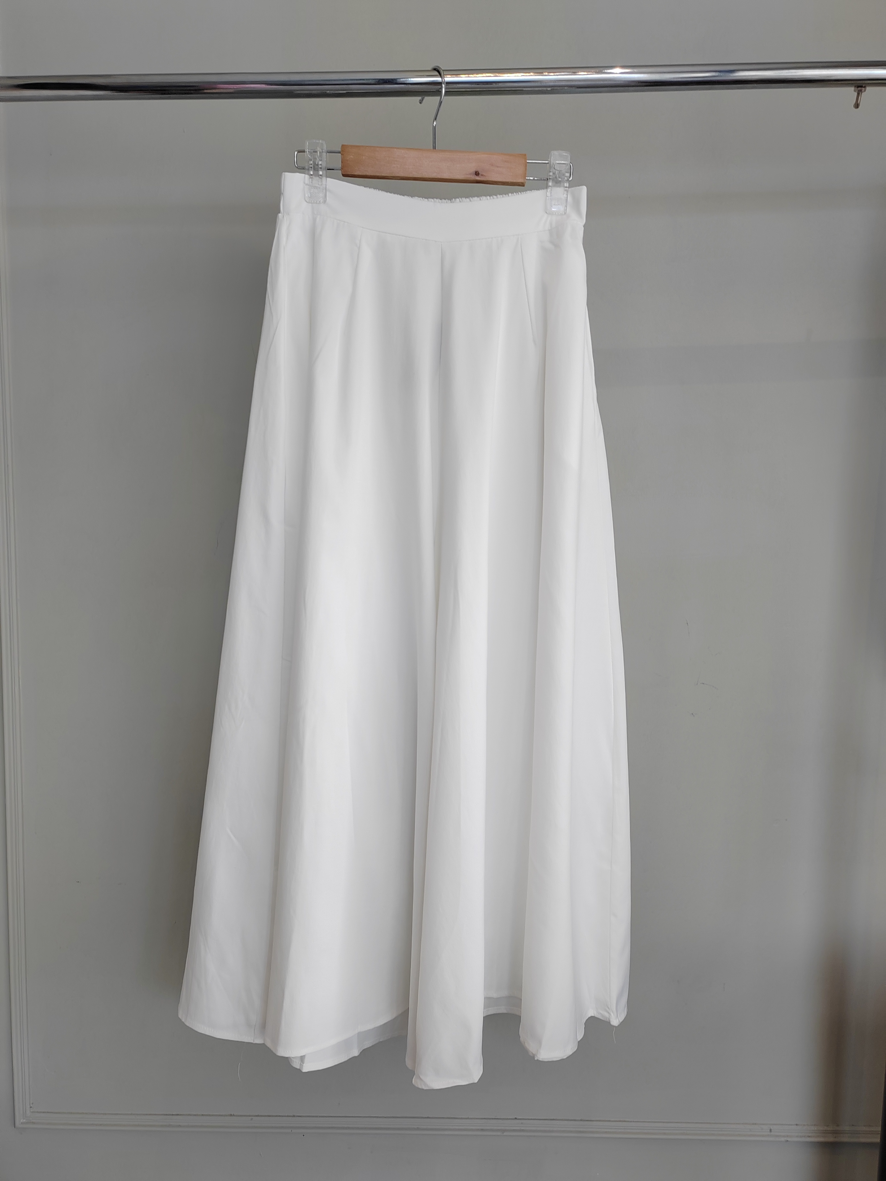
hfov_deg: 51.4
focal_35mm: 27
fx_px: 921
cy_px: 590
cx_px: 443
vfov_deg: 65.3
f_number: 1.9
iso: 125
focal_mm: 5.52
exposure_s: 1/100
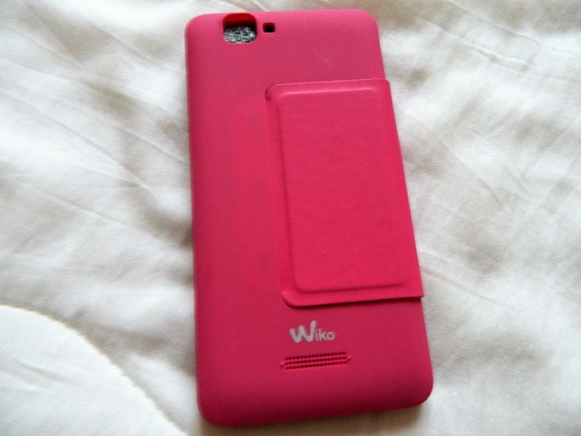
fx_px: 420
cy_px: 218
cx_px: 290
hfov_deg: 69.4
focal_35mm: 25
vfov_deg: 54.9
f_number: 3.1
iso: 450
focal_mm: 4.5
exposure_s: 1/10
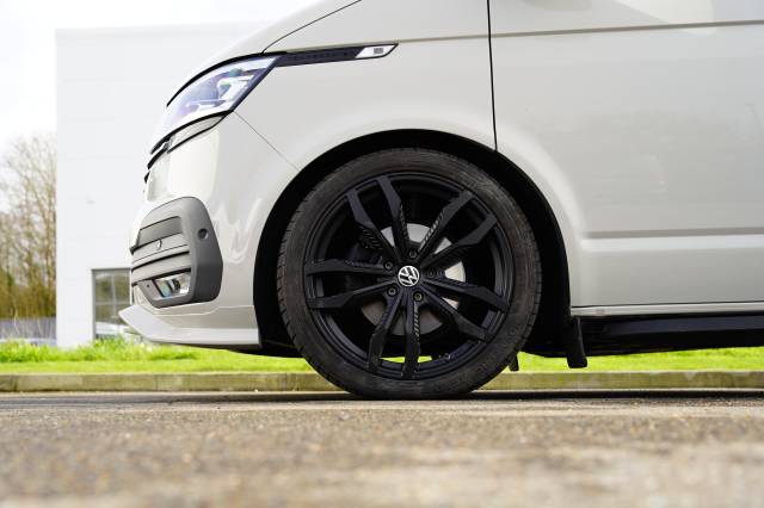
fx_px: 1010
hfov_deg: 41.4
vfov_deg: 28.3
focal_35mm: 48
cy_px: 254
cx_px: 382
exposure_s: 1/100
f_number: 5
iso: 100
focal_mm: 47.6
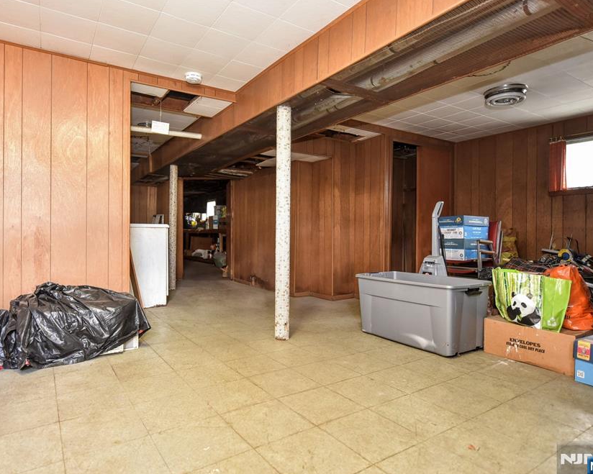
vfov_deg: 65.5
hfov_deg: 77.3
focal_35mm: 21
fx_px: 369
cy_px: 231
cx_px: 262
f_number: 2.8
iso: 1800
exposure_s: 1/60
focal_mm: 18
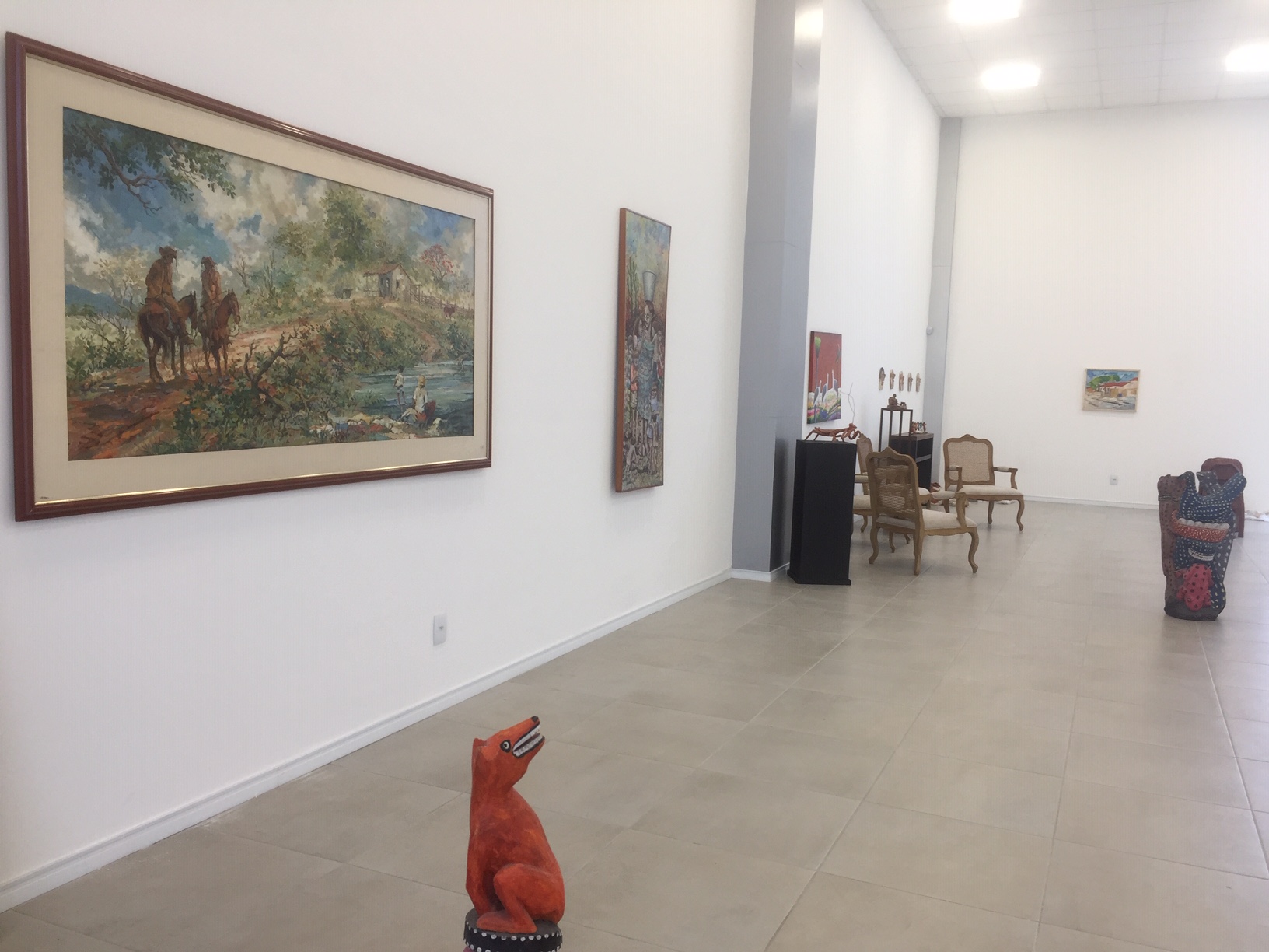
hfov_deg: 61.7
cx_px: 634
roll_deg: -2.4
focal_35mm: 29
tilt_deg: -4.4
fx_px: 1063
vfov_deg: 48.2
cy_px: 476
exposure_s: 1/60
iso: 40
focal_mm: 4.15
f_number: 2.2
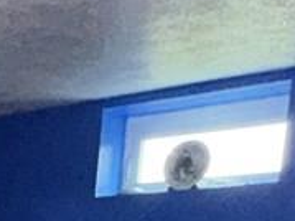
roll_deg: +0.0
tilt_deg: -15.6
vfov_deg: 11.7
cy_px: 554
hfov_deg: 17.6
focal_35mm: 100
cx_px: -152
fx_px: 852
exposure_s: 1/40
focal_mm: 2.22
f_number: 2.2
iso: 250
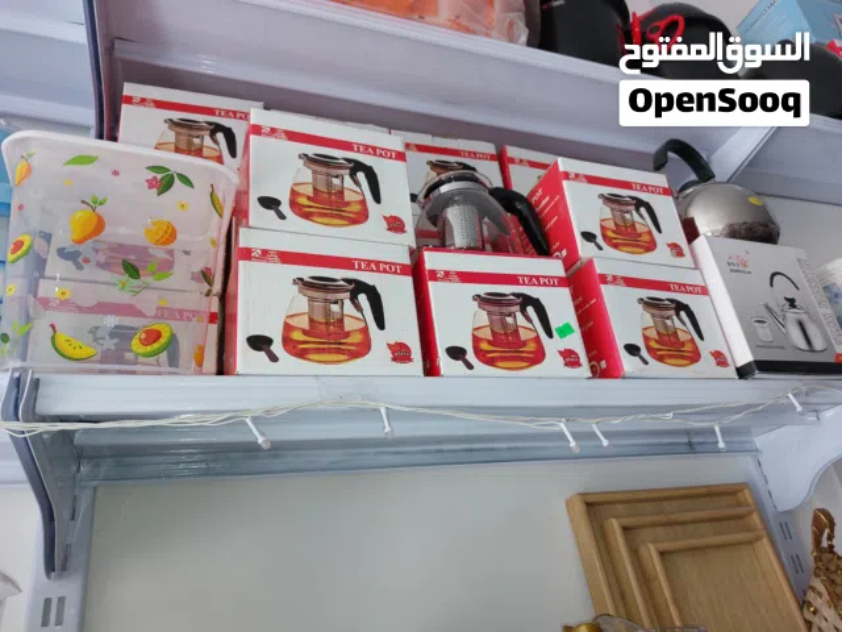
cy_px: 316
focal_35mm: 24
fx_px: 584
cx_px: 421
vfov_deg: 56.8
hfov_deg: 71.6
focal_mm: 5.23
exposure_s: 1/100
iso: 50
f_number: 1.8
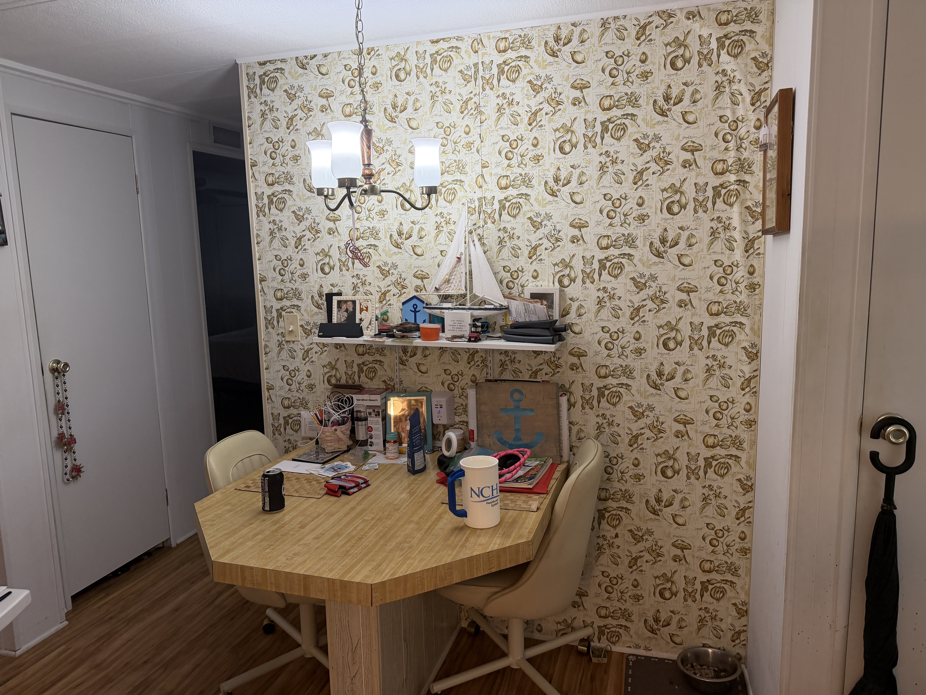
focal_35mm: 24
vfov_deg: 56.8
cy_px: 348
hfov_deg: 71.6
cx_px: 463
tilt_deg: -7.5
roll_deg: +2.2
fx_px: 642
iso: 250
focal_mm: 6.76
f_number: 1.78
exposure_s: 1/120
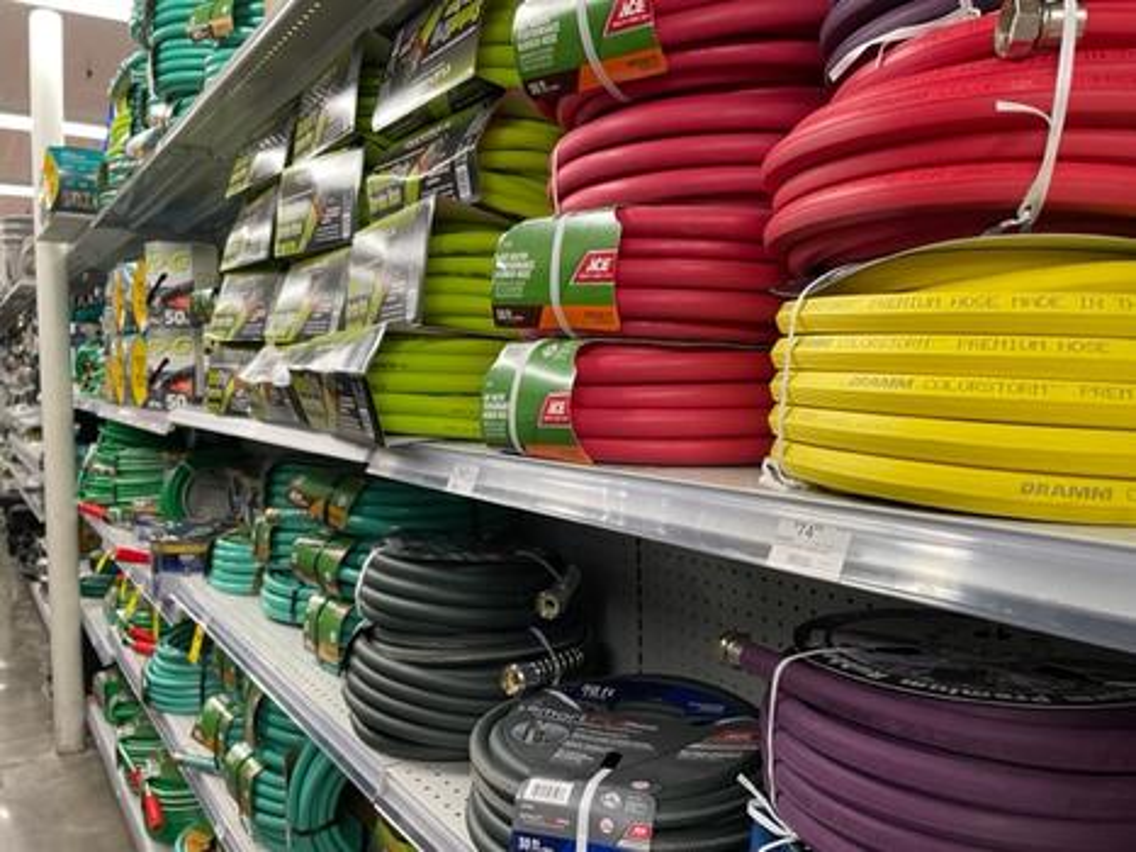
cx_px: 568
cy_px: 426
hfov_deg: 67.3
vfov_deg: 53.0
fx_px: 853
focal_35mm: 26
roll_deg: +0.3
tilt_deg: -2.8
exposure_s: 1/60
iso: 100
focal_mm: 4.2
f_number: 1.6
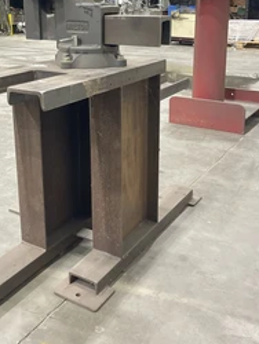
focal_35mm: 40
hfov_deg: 35.9
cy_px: 113
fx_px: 398
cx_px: 107
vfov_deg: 46.0
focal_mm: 5.1
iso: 640
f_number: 1.6
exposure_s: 1/40
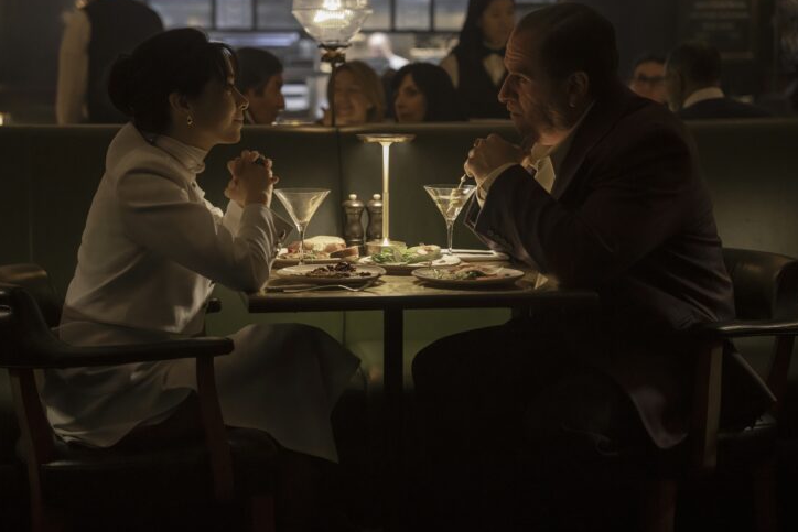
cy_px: 270
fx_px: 1552
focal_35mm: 70
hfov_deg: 28.8
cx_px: 381
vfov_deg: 19.5
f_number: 2.8
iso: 5000
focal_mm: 66
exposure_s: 1/125
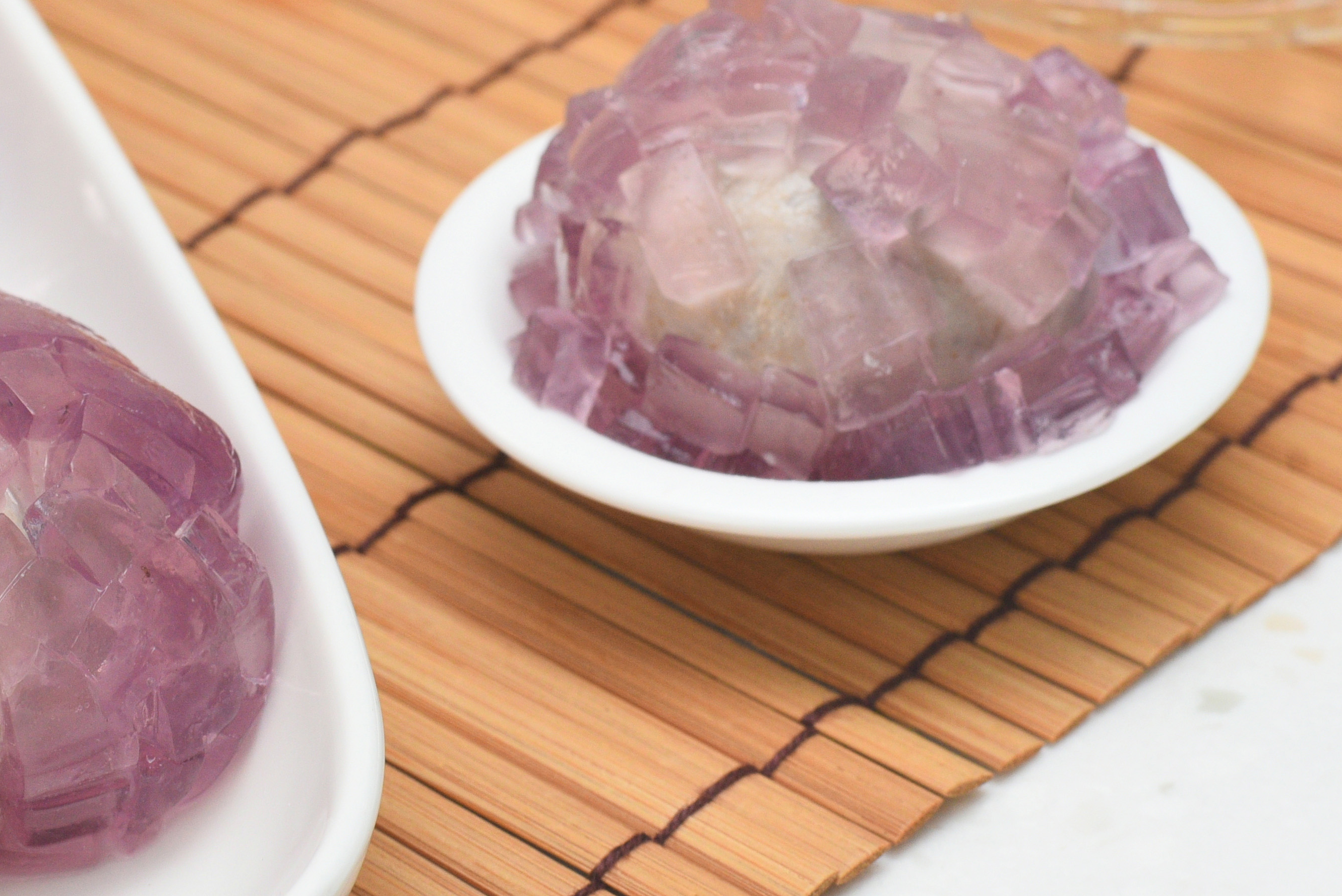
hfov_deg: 17.9
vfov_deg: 12.1
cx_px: 257
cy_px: 248
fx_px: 4214
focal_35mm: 113
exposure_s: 1/125
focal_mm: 50
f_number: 8
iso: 800
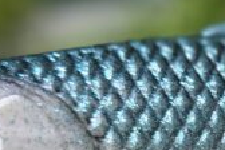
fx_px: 712
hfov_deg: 16.6
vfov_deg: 11.7
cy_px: 196
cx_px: 323
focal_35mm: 114
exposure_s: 1/100
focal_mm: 6.3
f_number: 1.7
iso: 64
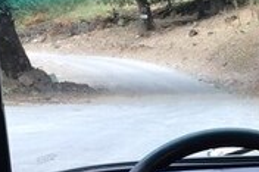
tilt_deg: -22.0
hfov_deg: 15.9
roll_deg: -4.0
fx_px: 812
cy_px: 258
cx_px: 440
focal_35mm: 113
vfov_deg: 11.6
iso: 32
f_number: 2.2
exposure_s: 1/188
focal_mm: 4.15
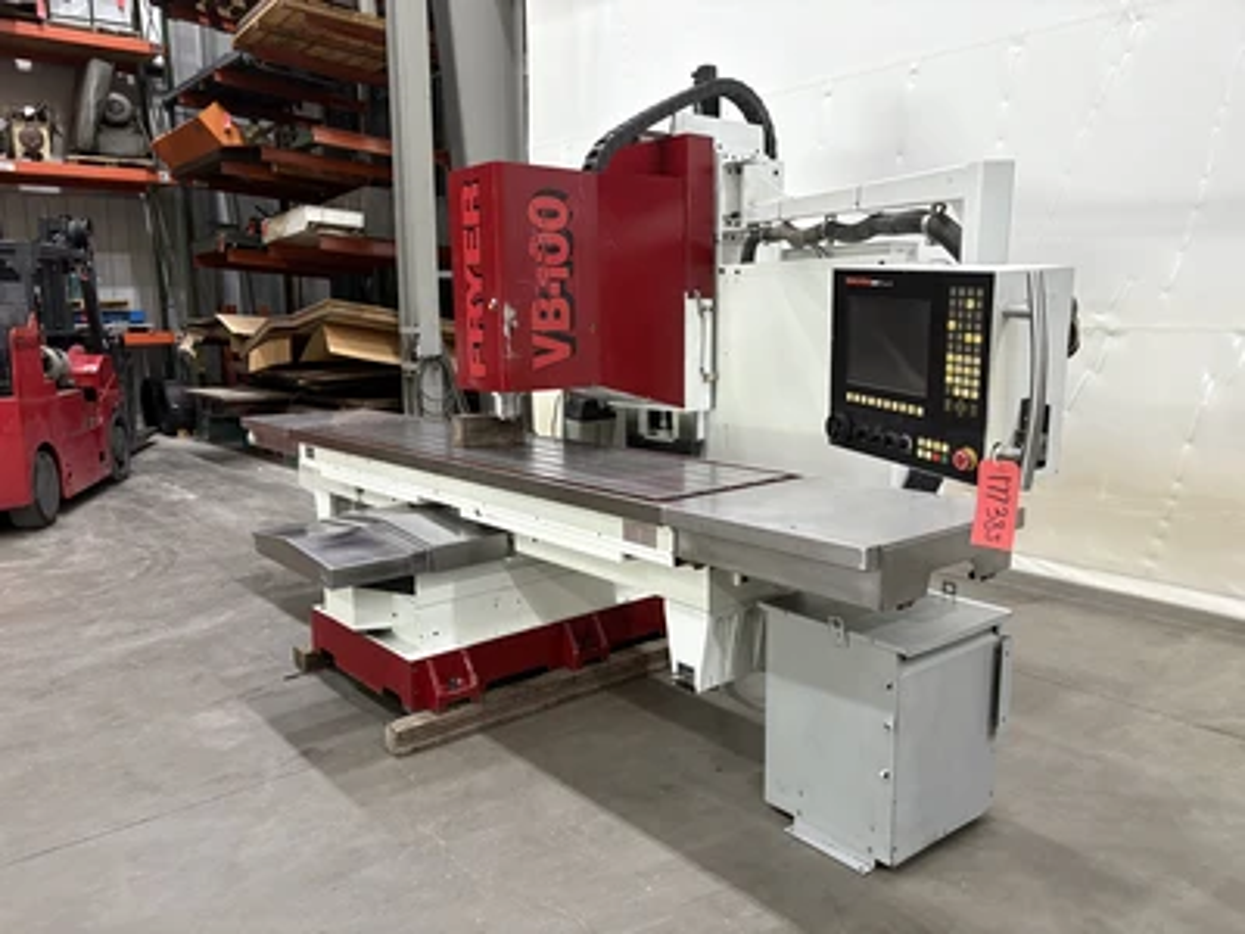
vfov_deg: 53.1
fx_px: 935
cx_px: 622
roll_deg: +0.0
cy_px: 467
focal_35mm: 26
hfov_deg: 67.3
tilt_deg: -8.5
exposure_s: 1/60
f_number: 1.6
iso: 250
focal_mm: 5.96
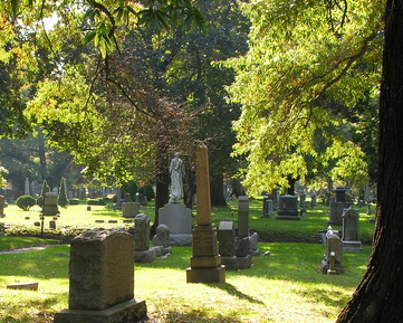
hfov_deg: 25.3
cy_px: 302
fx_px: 895
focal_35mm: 75
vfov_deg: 20.0
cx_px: 136
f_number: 4
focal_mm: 8.9
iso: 50
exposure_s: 1/65
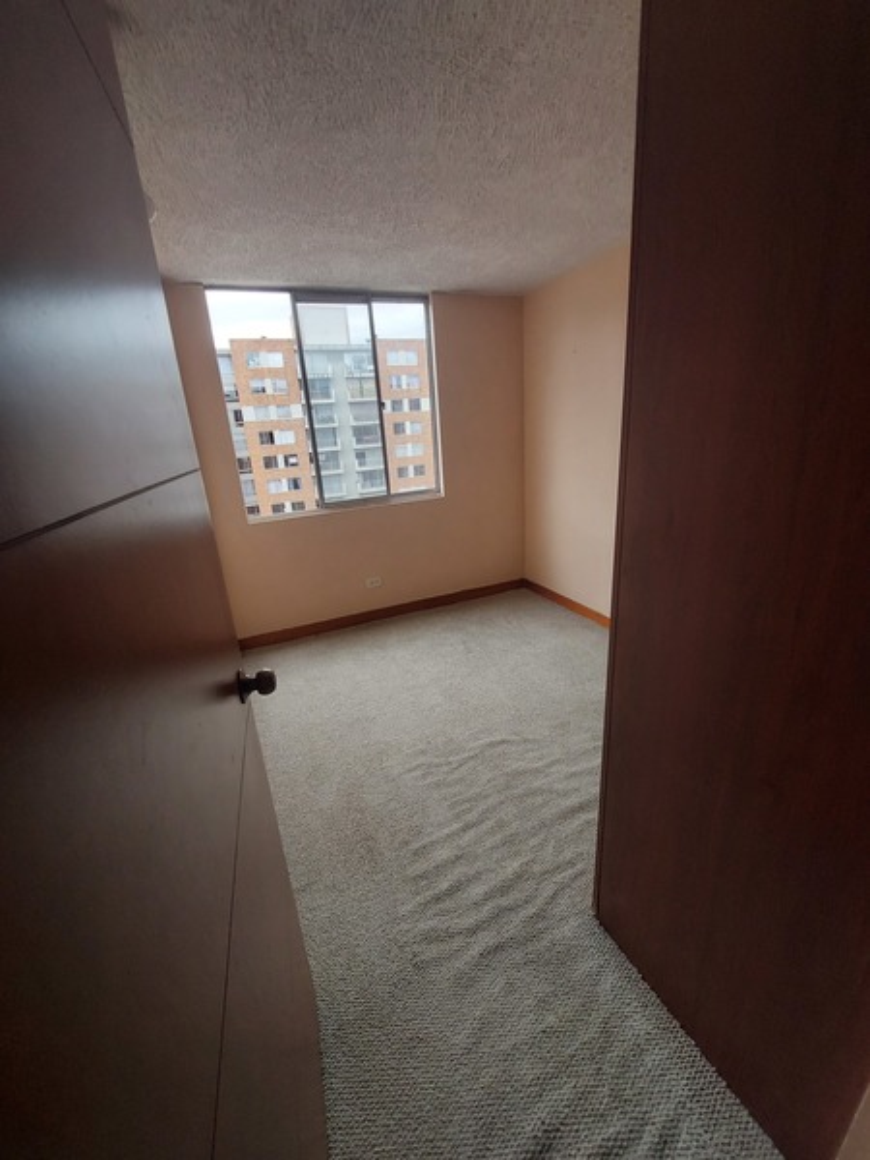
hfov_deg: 89.9
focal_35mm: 13
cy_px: 580
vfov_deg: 106.2
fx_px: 436
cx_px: 435
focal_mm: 1.74
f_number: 2.2
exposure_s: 1/137
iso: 50
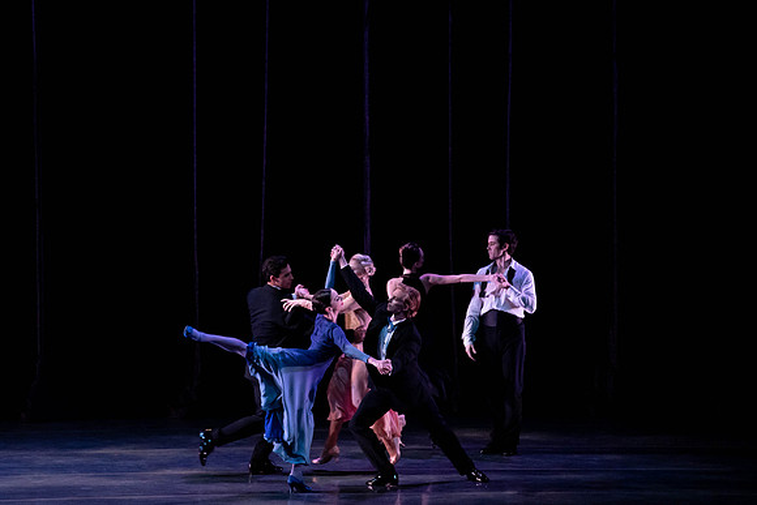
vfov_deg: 5.0
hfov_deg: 7.5
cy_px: 168
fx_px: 5738
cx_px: 242
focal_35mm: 273
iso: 2500
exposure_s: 1/320
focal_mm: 200
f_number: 2.8
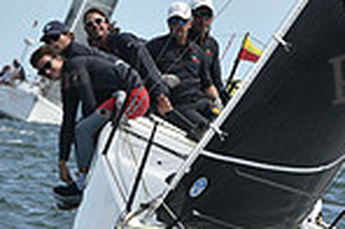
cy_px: 197
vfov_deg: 2.2
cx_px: 210
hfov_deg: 3.3
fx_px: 6015
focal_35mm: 629
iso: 320
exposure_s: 1/1000
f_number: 10
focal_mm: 160
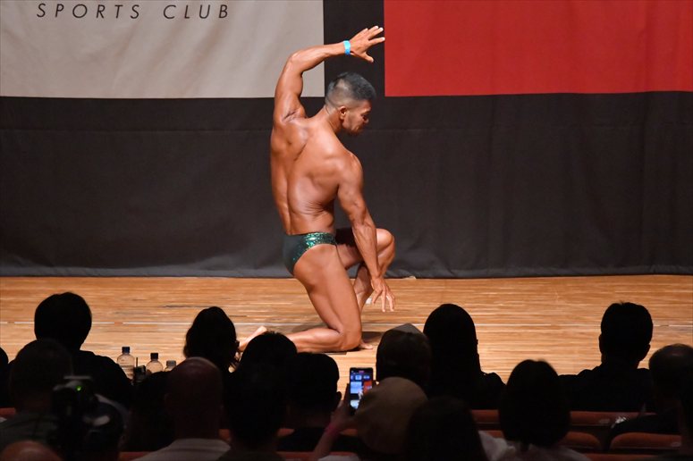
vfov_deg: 5.4
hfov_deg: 8.1
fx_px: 4906
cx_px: 346
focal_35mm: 255
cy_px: 230
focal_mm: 170
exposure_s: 1/400
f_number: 5.6
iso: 12800
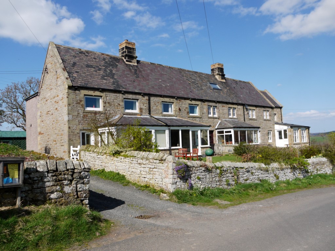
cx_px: 168
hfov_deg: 63.4
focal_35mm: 28
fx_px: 271
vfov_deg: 49.7
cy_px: 126
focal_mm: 14
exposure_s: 1/800
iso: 100
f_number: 5.6
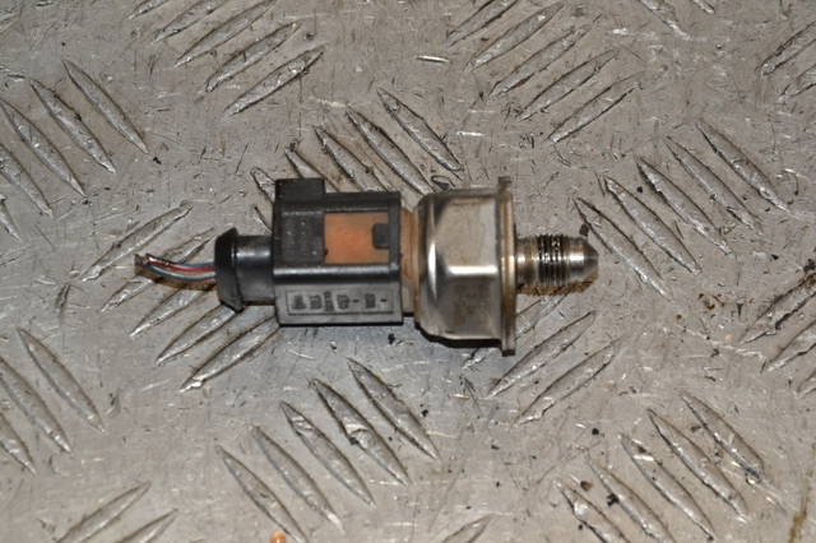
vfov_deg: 22.6
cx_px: 408
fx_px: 1359
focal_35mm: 60
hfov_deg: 33.4
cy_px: 272
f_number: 7.1
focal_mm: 40
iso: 800
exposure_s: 1/200
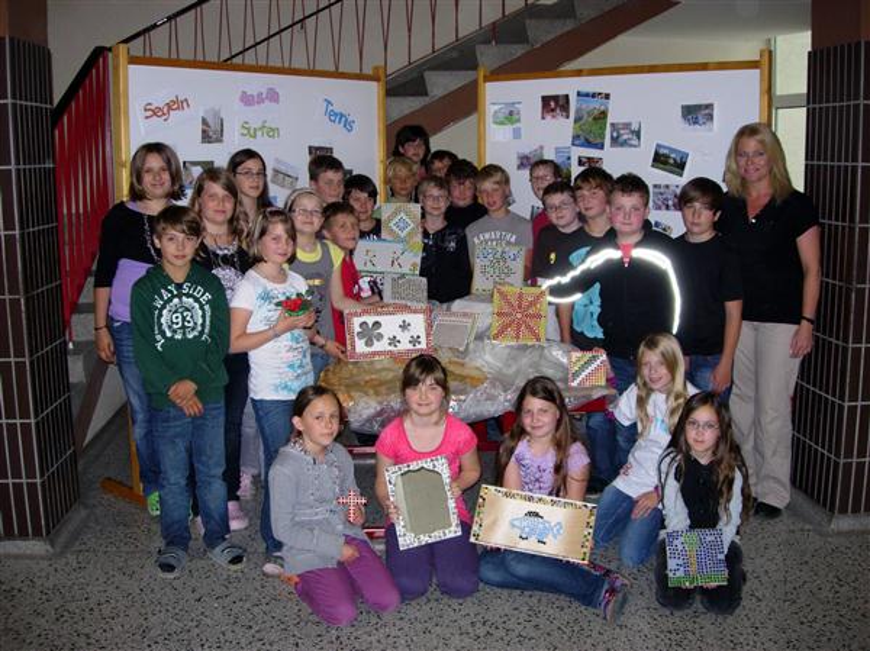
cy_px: 326
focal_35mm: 38
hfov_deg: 49.0
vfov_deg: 37.7
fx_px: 954
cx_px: 435
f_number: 2.8
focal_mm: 7.8
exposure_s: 1/82.9
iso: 102
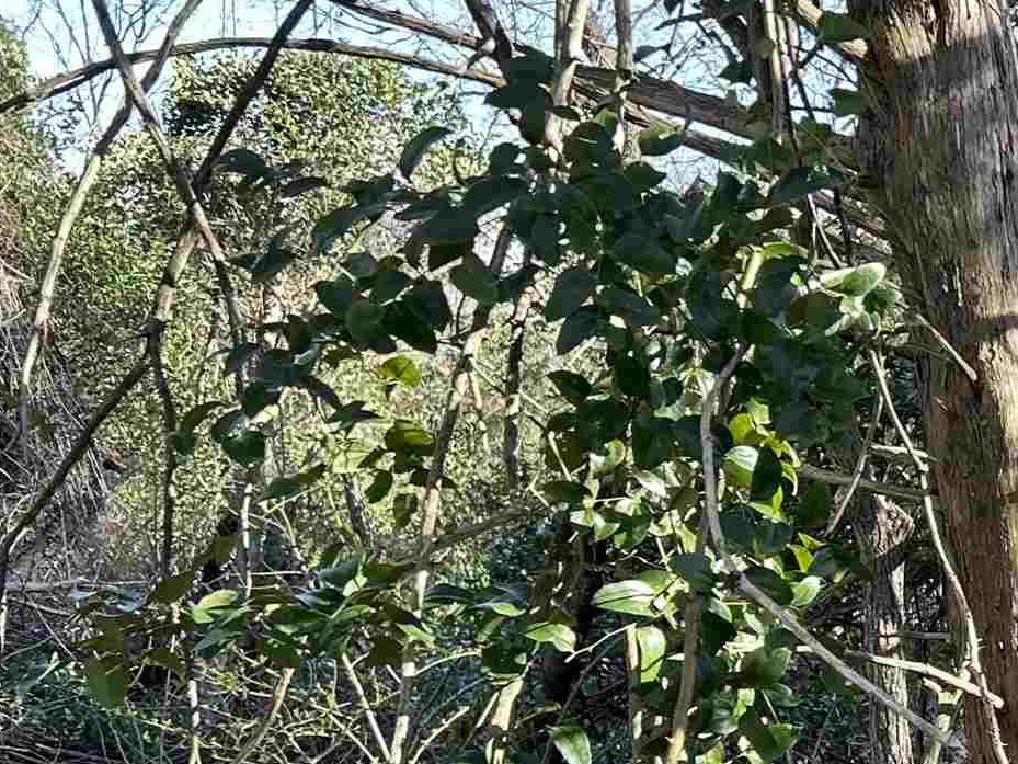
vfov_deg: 17.0
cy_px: 675
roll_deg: -0.1
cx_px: 1614
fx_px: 2529
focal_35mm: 86
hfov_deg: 19.3
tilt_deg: -3.8
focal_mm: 5.7
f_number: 1.5
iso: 40
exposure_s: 1/202
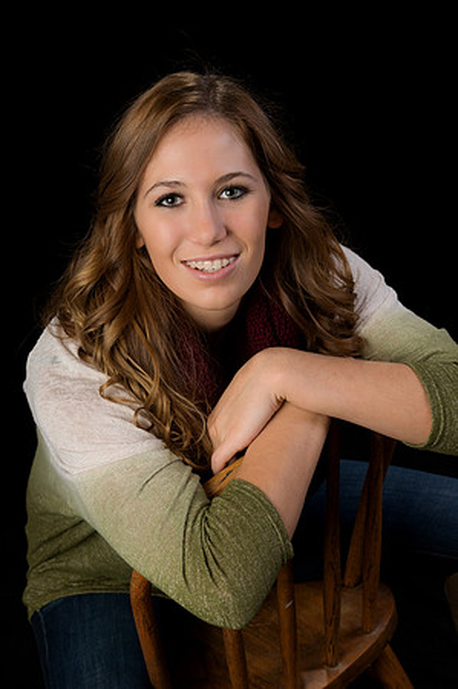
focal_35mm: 45
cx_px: 229
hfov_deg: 29.8
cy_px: 344
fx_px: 861
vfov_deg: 43.6
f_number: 5
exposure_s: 1/160
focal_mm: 45
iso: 100
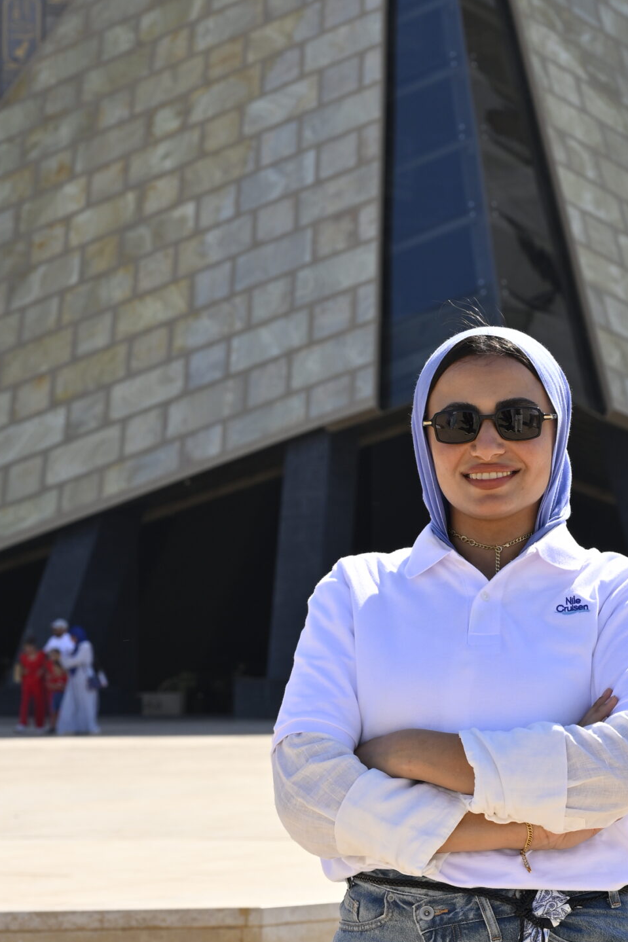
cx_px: 478
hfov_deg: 11.3
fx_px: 3167
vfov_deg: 16.9
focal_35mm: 121
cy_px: 448
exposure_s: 1/250
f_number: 8
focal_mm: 68
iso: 100
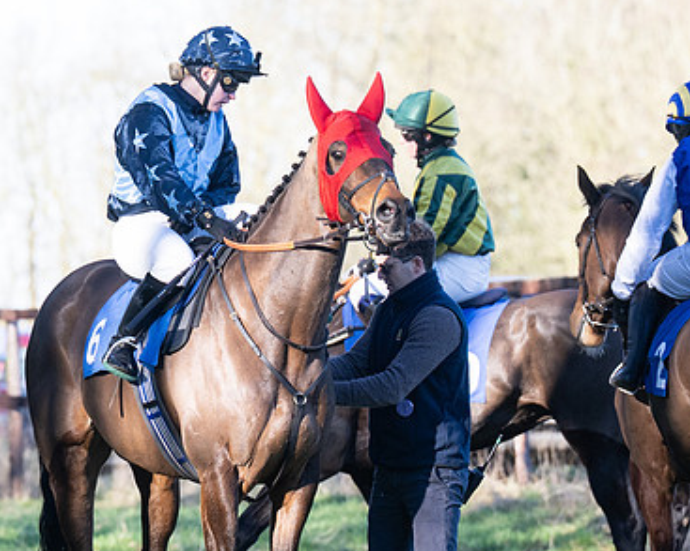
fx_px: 14345
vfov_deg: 2.2
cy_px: 315
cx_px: 90
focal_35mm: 703
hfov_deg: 2.8
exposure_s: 1/640
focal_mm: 200
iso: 400
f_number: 5
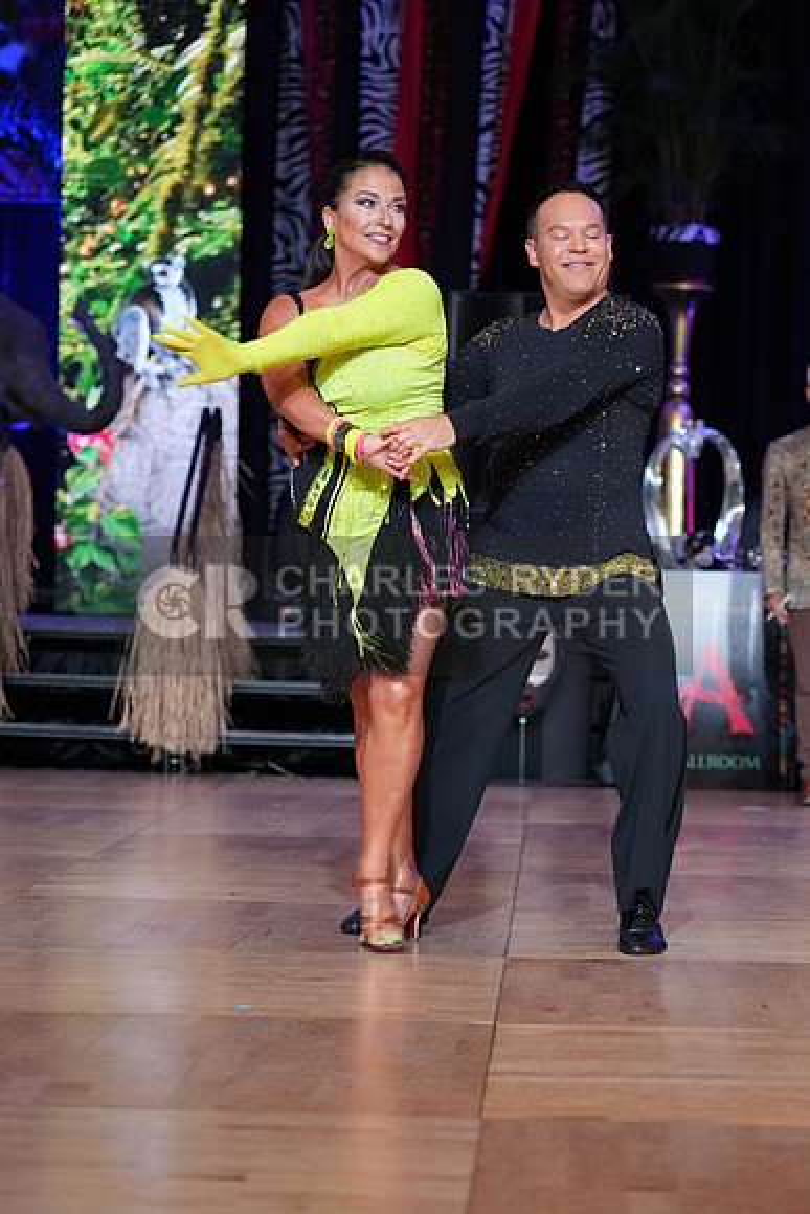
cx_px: 405
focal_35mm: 105
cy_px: 607
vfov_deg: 19.5
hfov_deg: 13.0
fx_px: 3541
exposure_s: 1/200
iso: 2000
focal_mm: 105
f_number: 4
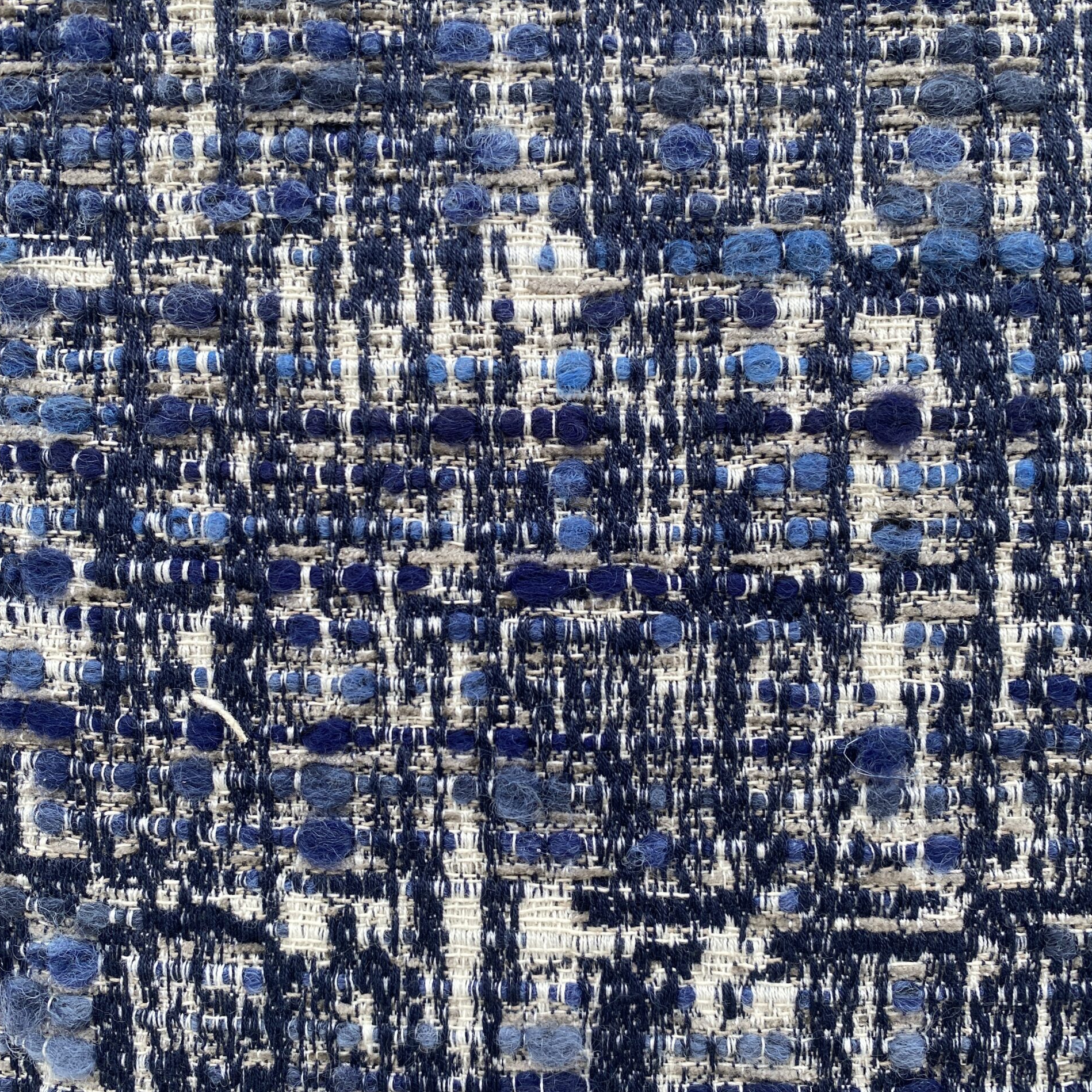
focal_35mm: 31
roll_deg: +0.3
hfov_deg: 52.5
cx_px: 547
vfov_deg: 52.5
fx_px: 1106
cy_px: 560
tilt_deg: -28.8
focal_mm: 4.25
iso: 80
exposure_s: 1/122
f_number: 1.8
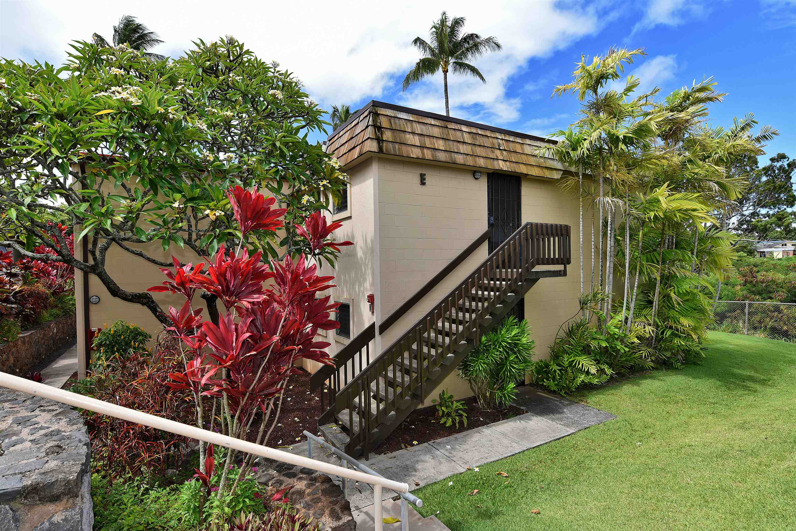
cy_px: 266
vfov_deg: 73.8
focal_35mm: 16
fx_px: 354
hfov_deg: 96.7
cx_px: 398
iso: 100
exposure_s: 1/200
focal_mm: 16
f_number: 7.1
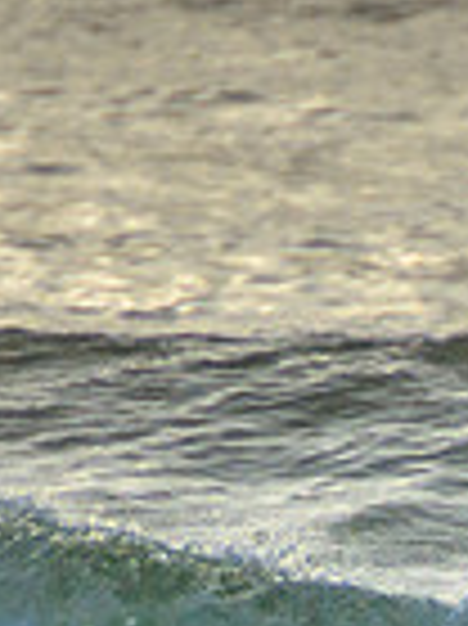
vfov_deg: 0.9
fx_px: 39881
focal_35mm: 2209
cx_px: 975
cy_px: 766
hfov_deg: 0.7
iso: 640
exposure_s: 1/2000
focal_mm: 400
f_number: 5.6
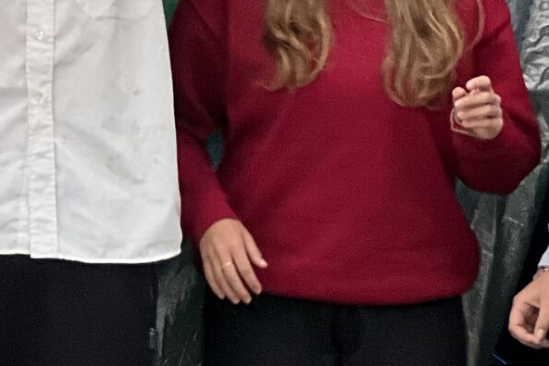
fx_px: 5351
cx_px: -538
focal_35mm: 351
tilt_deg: -2.0
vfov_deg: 3.9
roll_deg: -0.5
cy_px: 95
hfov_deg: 5.7
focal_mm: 9
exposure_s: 1/114
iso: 250
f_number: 2.8
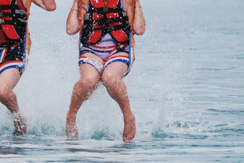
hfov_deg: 3.4
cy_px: 32
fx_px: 4105
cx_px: 16
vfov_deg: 2.3
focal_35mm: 605
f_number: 5.3
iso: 200
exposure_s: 1/1000
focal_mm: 200
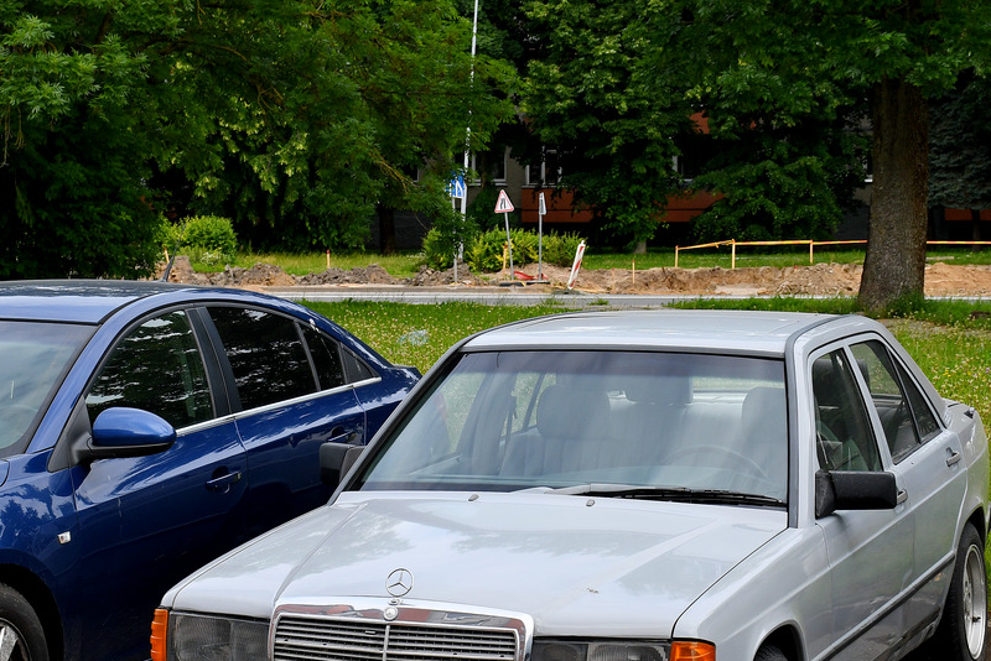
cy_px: 418
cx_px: 467
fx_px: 2148
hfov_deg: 26.0
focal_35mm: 78
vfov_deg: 17.5
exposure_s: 1/400
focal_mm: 32
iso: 200
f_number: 6.3
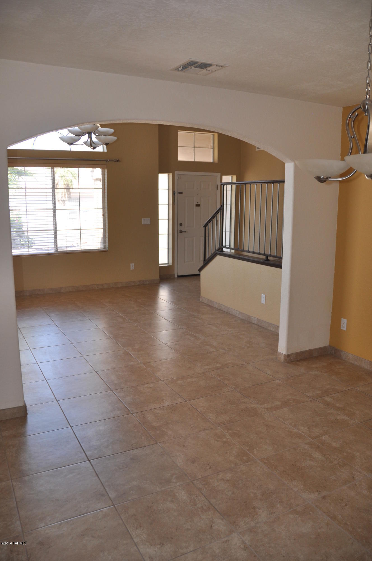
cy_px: 280
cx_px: 186
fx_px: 420
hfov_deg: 47.8
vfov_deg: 67.4
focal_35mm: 27
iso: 320
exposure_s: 1/200
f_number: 3.5
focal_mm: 18
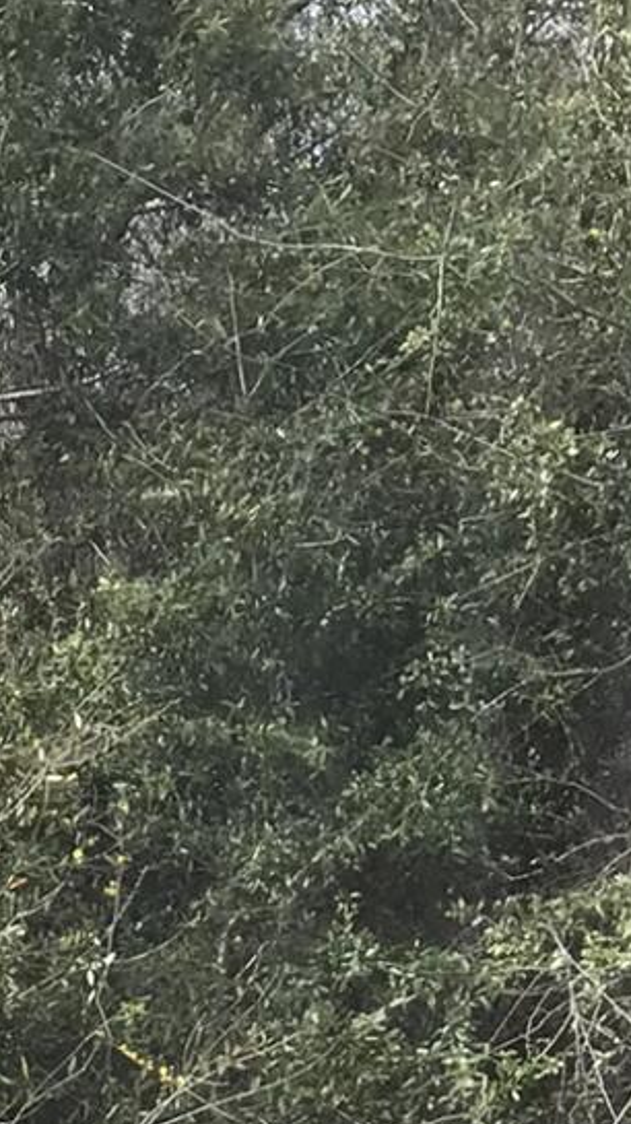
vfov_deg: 17.1
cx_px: -767
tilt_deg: -10.2
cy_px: 1730
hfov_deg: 9.8
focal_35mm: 112
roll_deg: +0.9
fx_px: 3336
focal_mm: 3.99
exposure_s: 1/818
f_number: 1.8
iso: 20
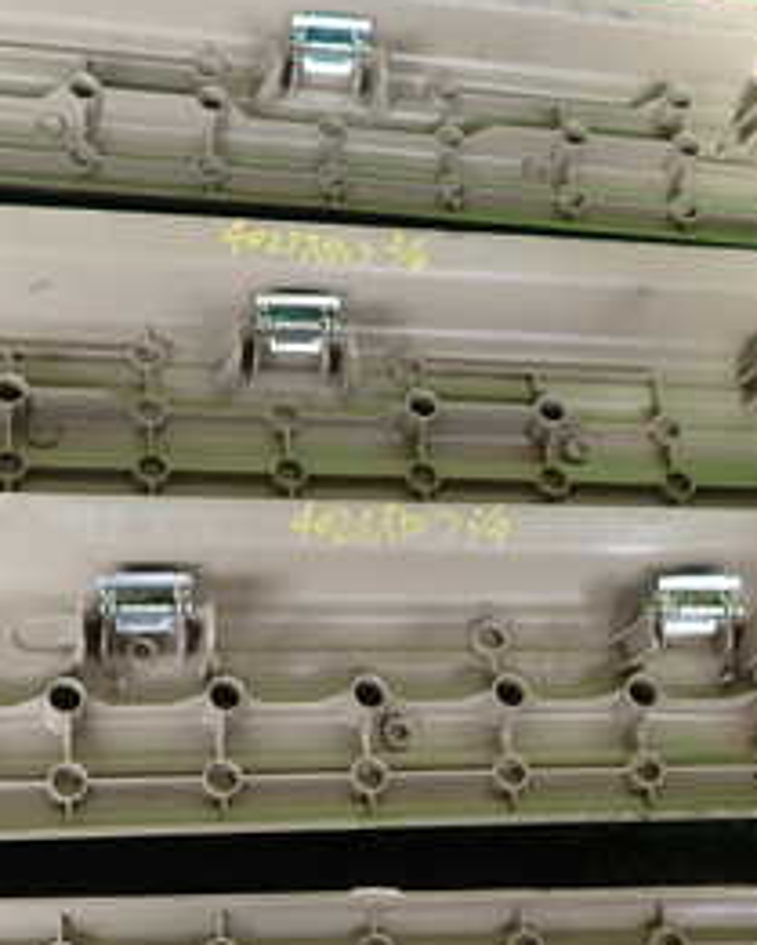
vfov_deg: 33.5
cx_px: 333
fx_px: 1567
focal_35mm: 56
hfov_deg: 27.1
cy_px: 536
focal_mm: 4.5
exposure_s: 1/100
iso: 100
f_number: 2
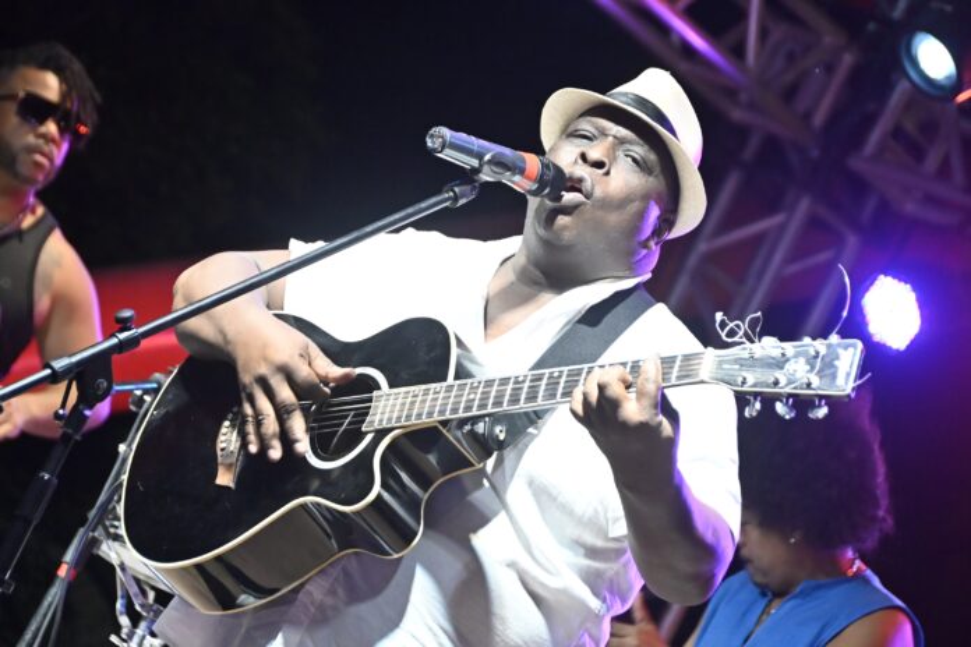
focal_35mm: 168
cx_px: 486
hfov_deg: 12.2
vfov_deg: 8.2
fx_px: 4531
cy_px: 324
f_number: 6.3
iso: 3200
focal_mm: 112
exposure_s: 1/250
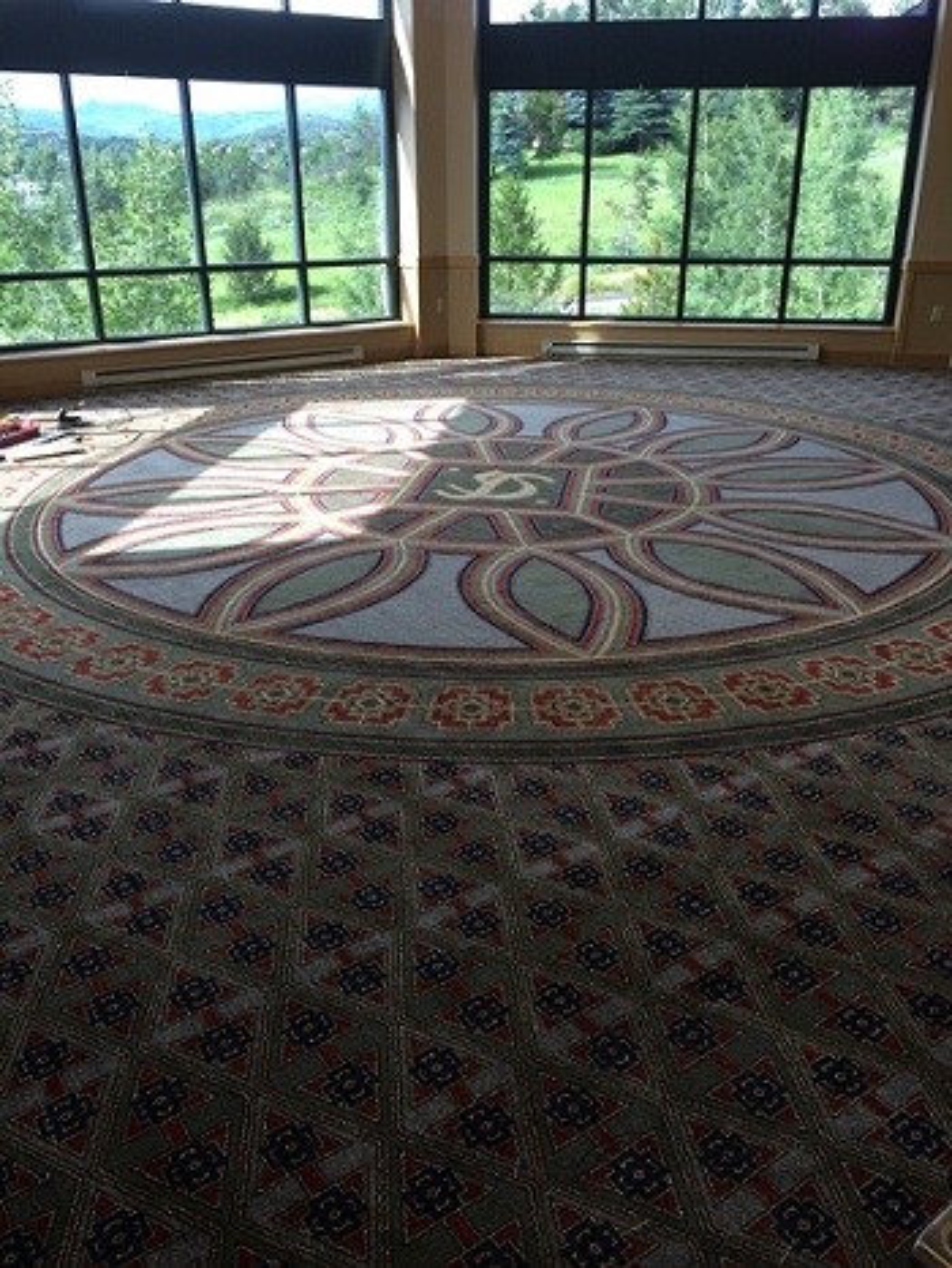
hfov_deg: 48.3
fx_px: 1062
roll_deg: +0.8
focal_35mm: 29
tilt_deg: -22.0
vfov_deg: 61.6
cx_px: 476
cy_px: 634
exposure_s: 1/120
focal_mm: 4.15
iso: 40
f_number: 2.2
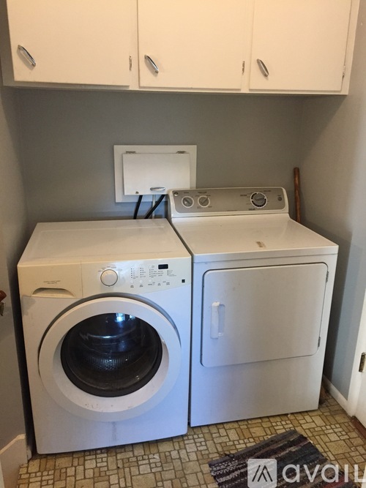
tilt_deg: -18.2
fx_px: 409
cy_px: 244
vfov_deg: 61.7
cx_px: 183
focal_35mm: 29
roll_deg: -1.1
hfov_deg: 48.2
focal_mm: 4.15
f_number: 2.2
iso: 250
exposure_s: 1/30
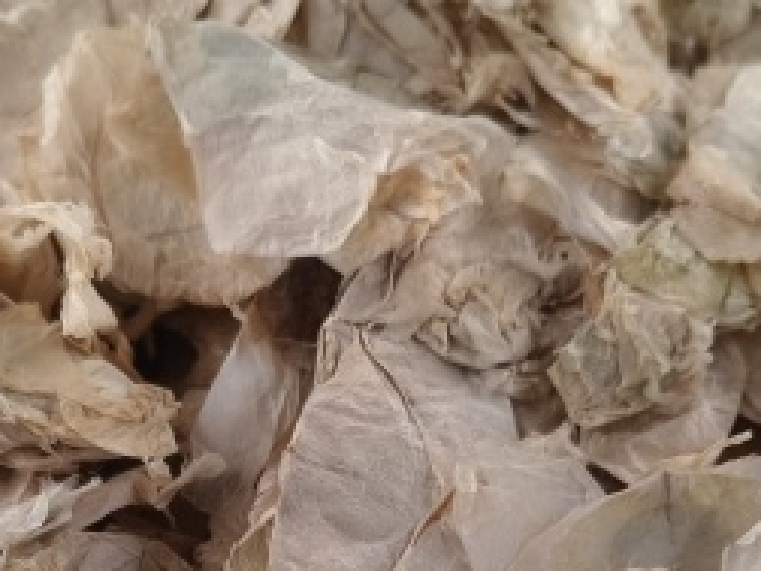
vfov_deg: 18.3
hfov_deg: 26.6
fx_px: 1605
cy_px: 813
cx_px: 308
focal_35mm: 73
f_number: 1.88
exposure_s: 1/100
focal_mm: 5.6
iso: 603
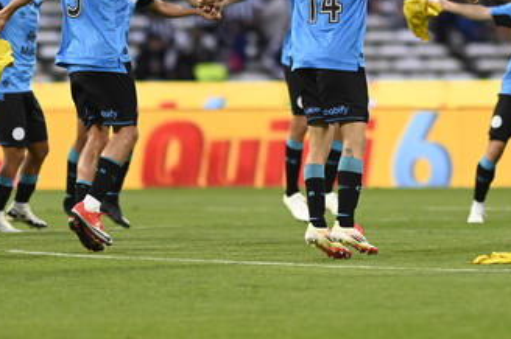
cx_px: 366
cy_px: 65
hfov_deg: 3.1
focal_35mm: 658
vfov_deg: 2.1
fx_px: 9330
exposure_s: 1/5000
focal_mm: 300
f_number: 2.8
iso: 5000
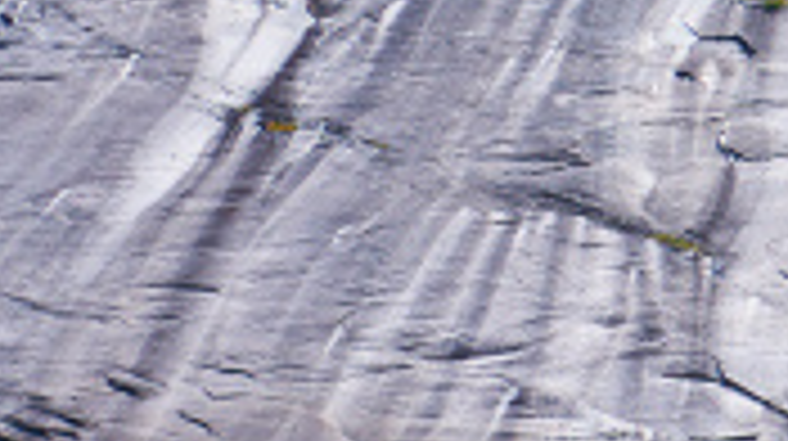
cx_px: 2125
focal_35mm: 510
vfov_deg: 2.4
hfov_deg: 4.1
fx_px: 10645
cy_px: 574
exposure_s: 1/45
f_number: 5.6
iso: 200
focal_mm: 85
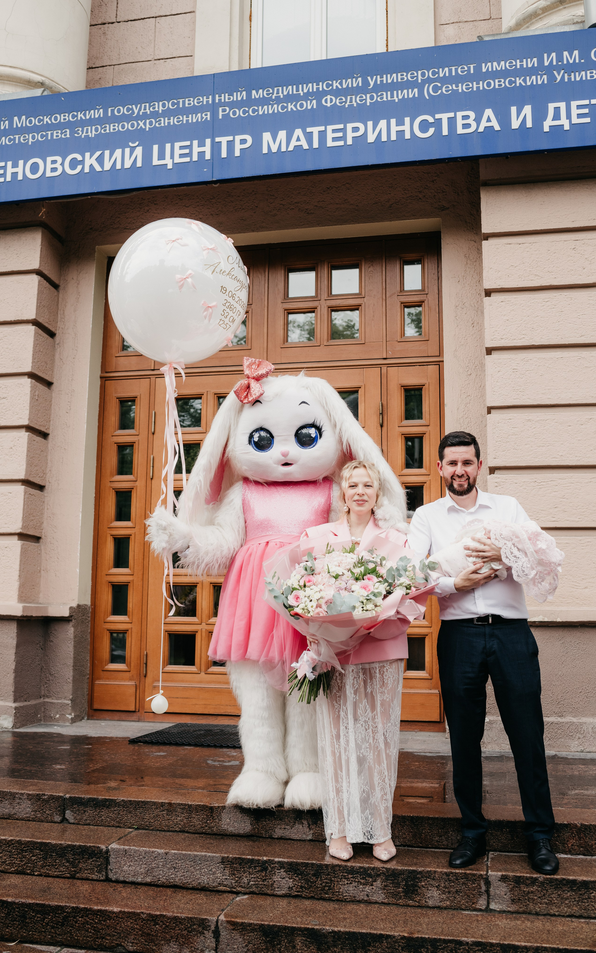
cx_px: 294
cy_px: 473
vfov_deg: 54.0
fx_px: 936
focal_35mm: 36
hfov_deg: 35.3
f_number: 4
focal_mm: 35
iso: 400
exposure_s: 1/640
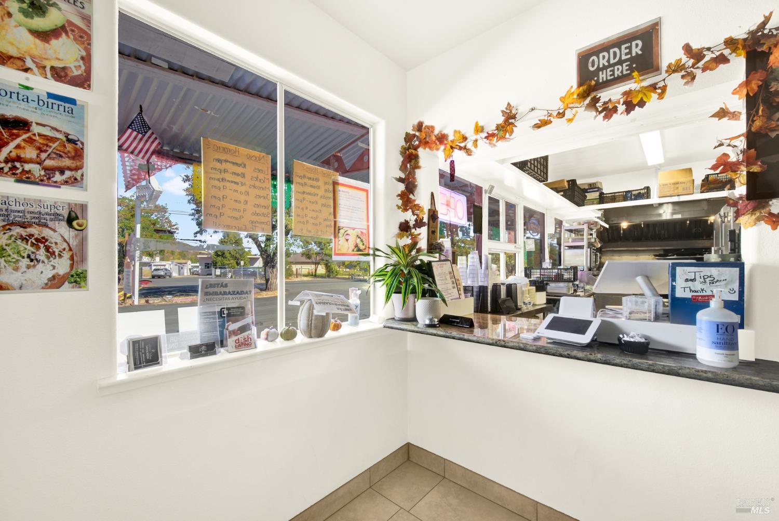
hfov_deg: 104.2
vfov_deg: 81.3
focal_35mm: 14
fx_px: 303
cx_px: 390
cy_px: 260
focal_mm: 14
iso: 100
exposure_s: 1/13
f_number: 14
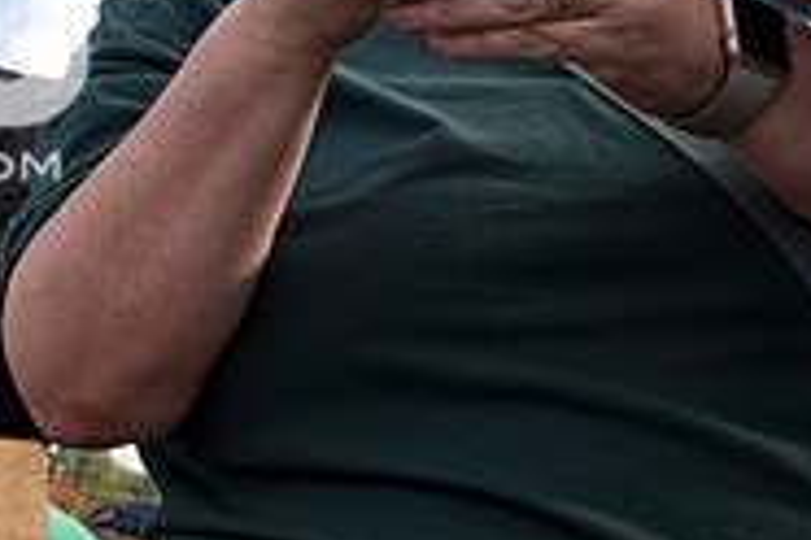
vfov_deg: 17.8
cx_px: -240
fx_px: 1689
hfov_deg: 23.8
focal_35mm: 75
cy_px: 11
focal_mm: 24
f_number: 4.5
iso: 250
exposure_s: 1/640
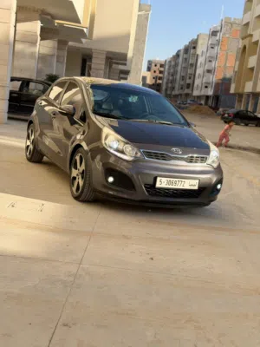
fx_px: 481
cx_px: 130
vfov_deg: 39.7
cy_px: 174
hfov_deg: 30.3
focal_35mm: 48
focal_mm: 6.76
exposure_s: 1/2146
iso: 64
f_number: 1.78
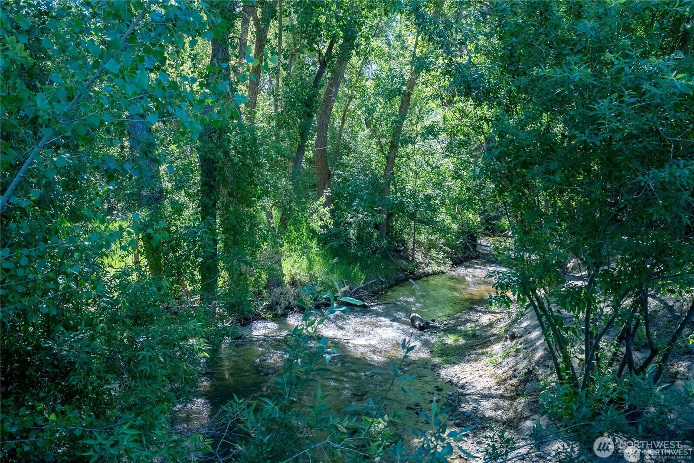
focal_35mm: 35
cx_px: 347
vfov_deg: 37.9
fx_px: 675
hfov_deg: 54.4
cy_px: 232
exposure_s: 1/500
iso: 200
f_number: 8
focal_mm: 35
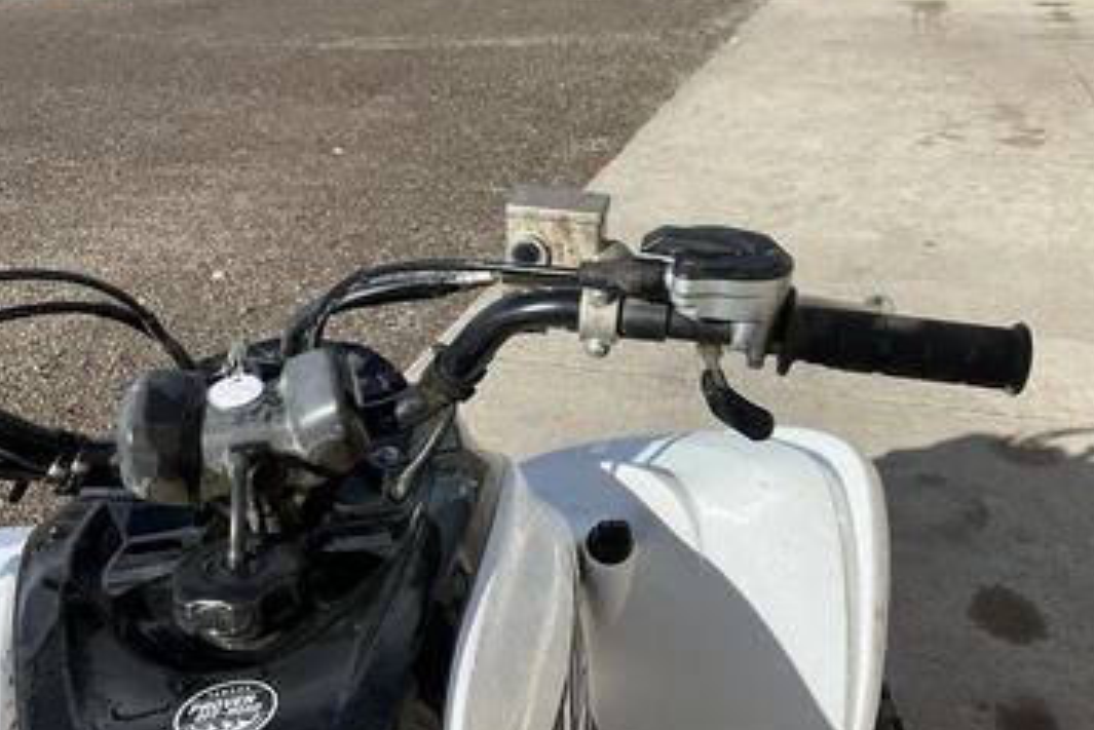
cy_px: 323
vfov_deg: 38.9
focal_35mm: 34
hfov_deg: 55.7
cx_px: 601
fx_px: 1034
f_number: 1.8
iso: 25
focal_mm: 3
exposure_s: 1/1912
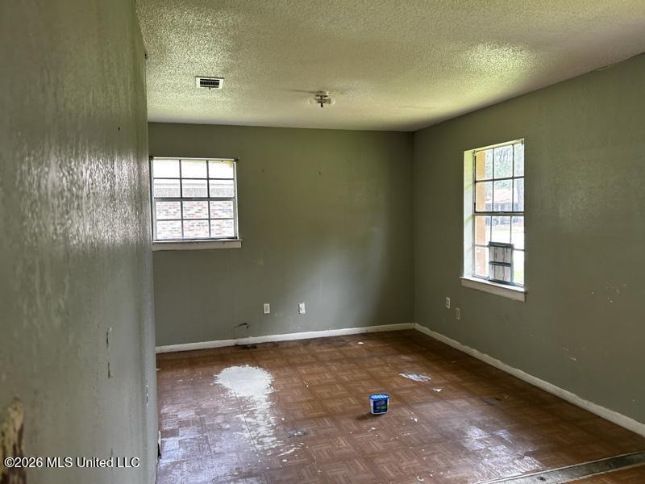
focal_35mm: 26
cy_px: 242
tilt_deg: -2.9
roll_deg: +3.5
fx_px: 484
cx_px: 322
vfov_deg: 53.1
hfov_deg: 67.3
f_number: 1.5
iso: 64
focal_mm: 5.7
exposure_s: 1/121
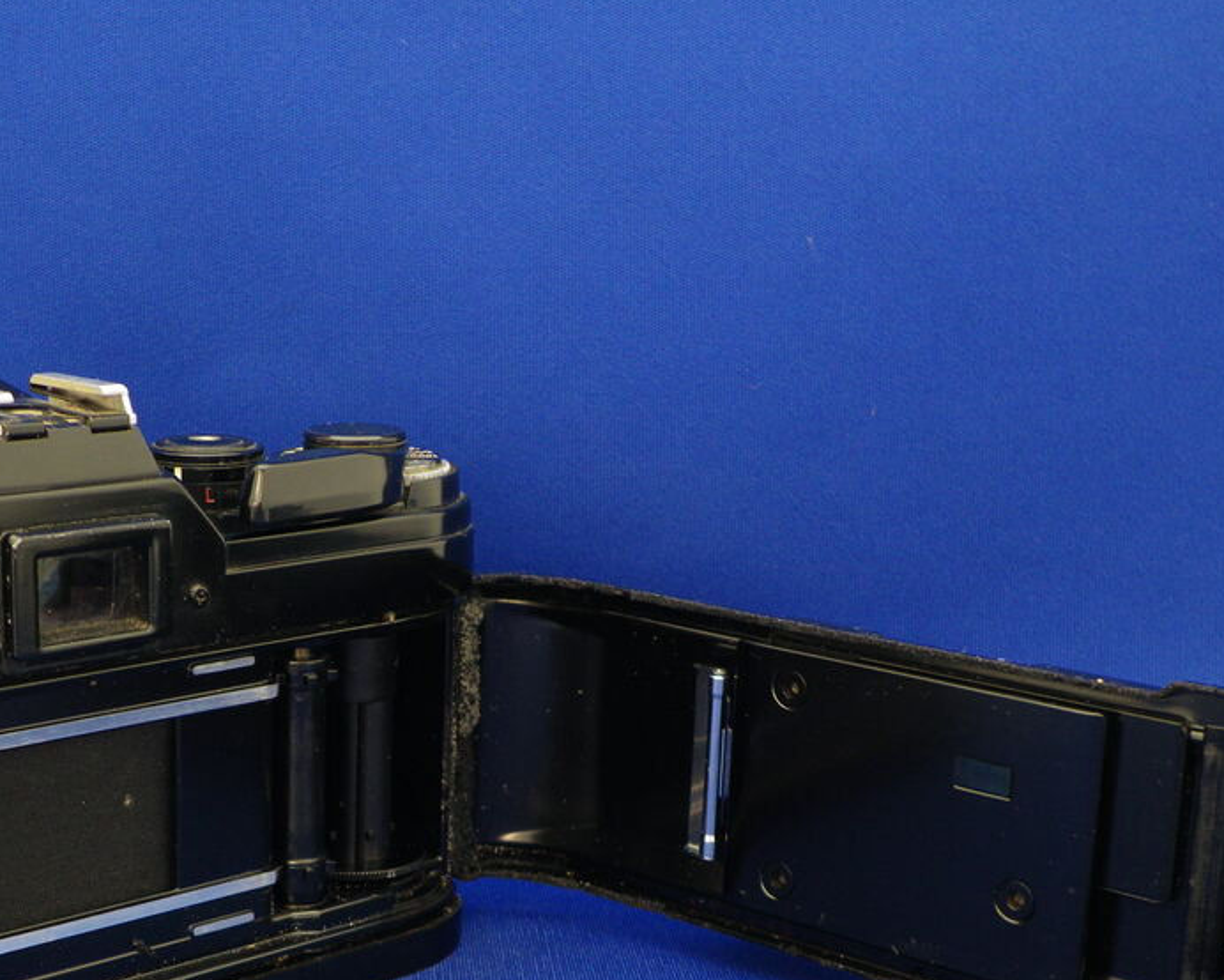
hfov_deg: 28.6
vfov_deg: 22.8
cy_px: 777
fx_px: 2392
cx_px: 439
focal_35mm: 66
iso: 64
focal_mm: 6.9
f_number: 3
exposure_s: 1/4
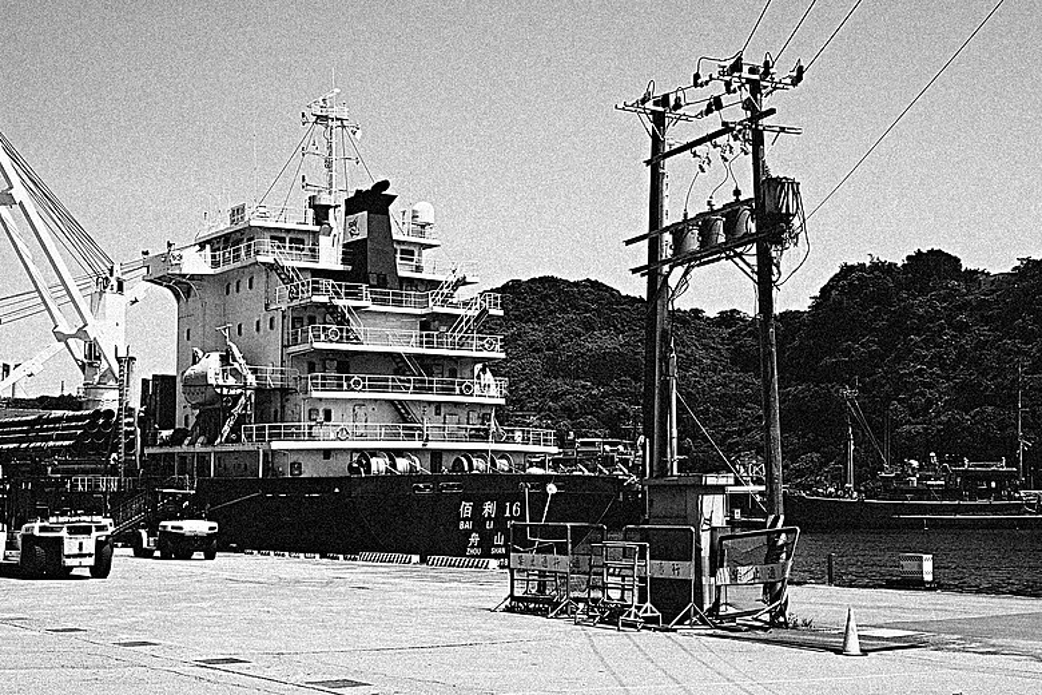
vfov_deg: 27.0
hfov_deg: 39.6
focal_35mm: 50
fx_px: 1447
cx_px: 521
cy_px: 348
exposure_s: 1/160
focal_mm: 18.3
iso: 160
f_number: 5
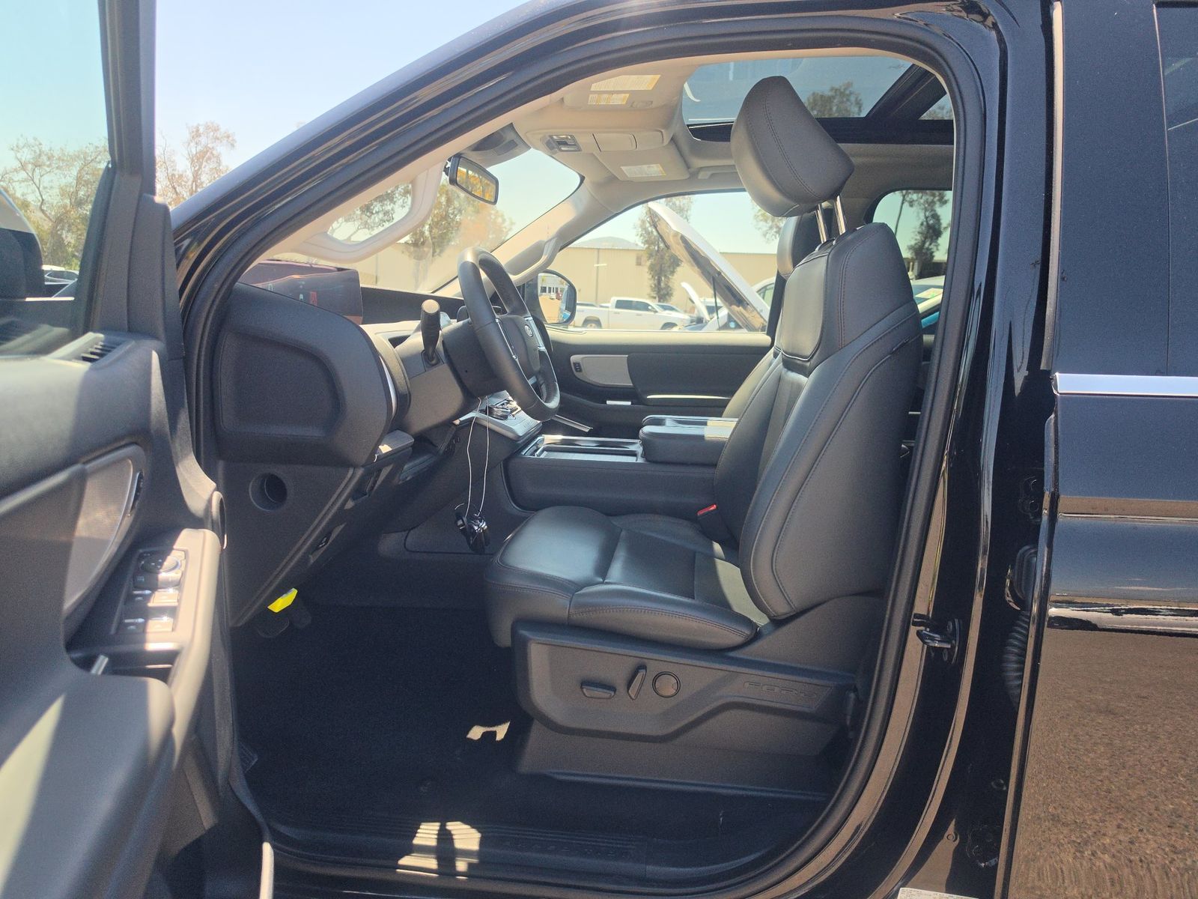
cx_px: 599
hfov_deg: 73.9
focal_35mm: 23
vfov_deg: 58.9
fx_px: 796
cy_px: 450
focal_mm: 6.5
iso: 63
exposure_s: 1/2345
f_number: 1.4
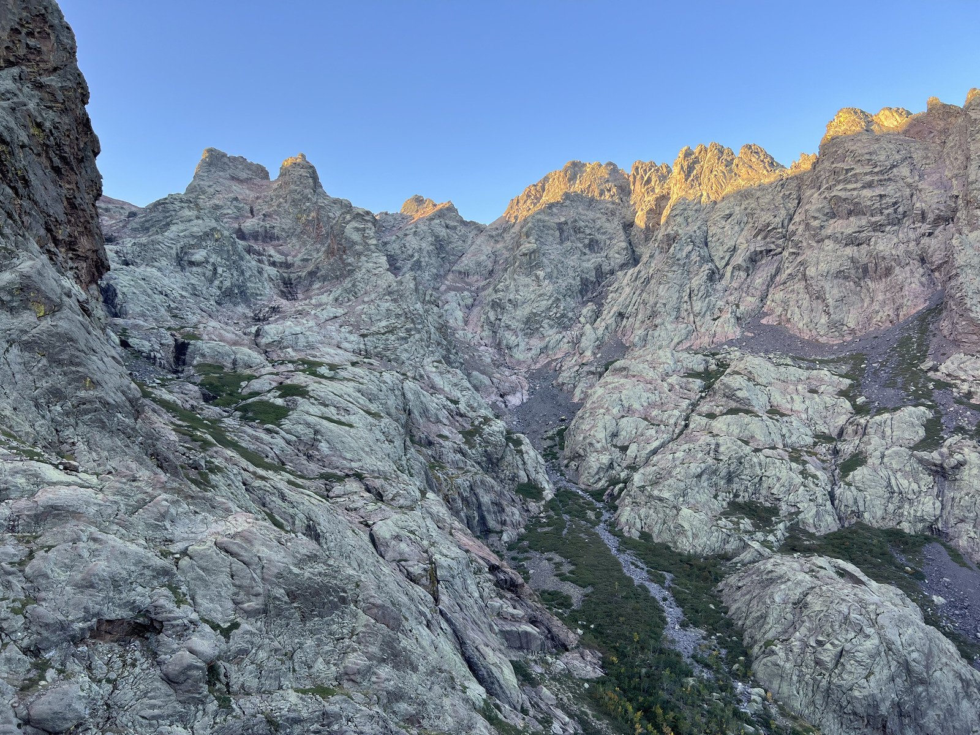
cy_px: 368
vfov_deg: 53.1
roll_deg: +4.0
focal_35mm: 26
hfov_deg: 67.3
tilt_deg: +11.9
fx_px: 736
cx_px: 490
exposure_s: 1/295
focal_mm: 5.7
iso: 50
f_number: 1.5
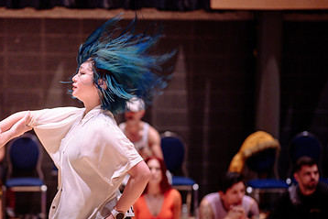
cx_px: 100
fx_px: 738
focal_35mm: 81
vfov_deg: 16.8
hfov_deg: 24.9
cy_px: 163
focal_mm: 50
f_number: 1.2
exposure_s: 1/200
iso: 1600
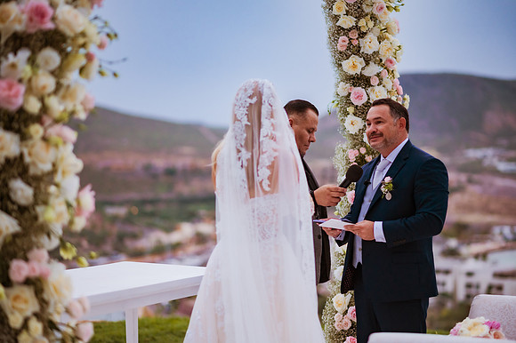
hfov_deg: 23.9
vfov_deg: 16.1
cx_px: 258
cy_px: 172
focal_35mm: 85
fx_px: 1218
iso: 800
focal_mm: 85
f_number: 1.8
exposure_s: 1/3200
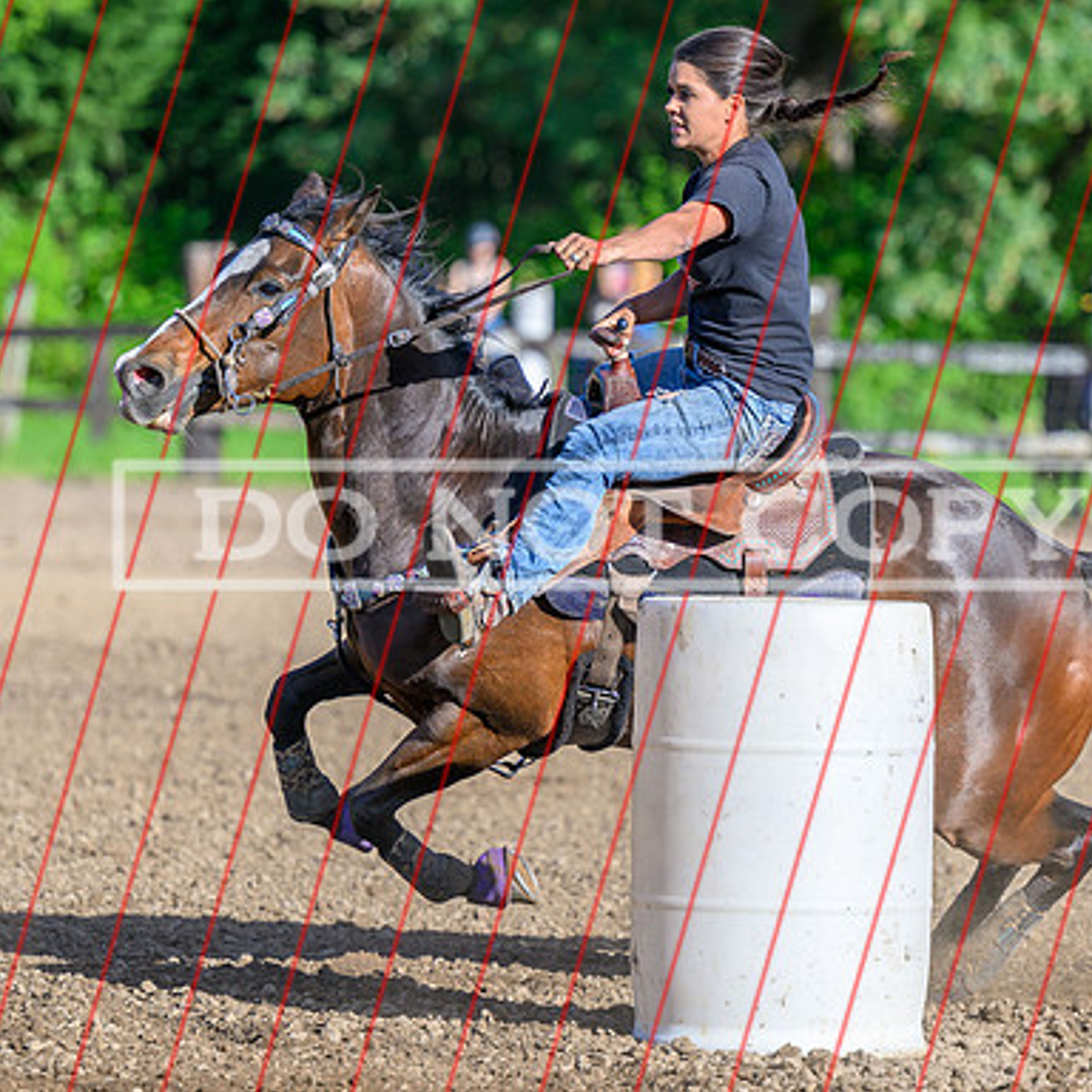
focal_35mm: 241
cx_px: 663
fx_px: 8601
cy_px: 505
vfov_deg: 7.3
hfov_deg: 7.3
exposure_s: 1/2500
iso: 250
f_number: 2.8
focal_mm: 145
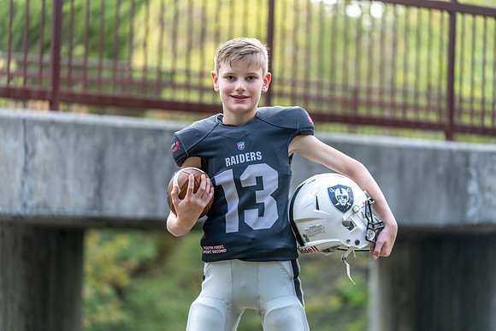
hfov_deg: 15.4
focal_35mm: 133
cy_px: 166
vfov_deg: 10.3
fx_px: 1833
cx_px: 248
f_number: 2.8
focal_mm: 133
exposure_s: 1/320
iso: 640
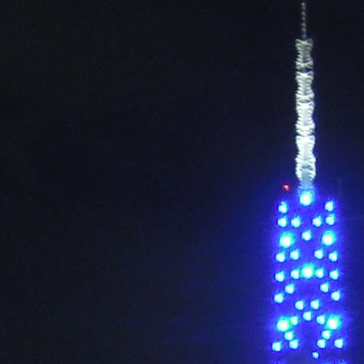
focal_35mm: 306
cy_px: 1029
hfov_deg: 5.6
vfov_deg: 5.4
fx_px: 3640
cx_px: -373
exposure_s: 1.3
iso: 100
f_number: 3.2
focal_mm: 7.3
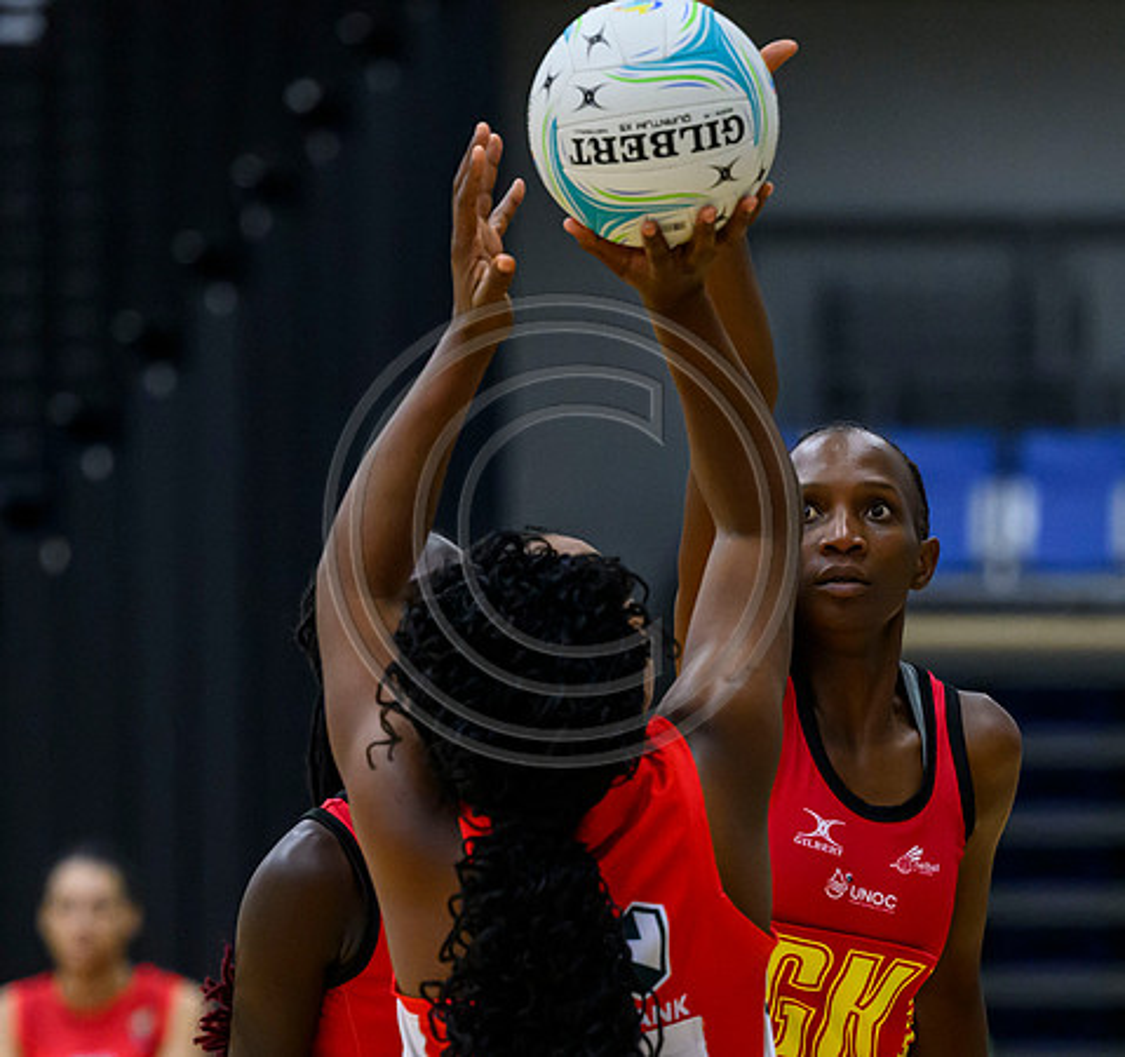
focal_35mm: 341
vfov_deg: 5.0
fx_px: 12160
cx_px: 830
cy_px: 912
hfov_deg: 5.3
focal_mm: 155
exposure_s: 1/1000
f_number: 3.2
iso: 4000
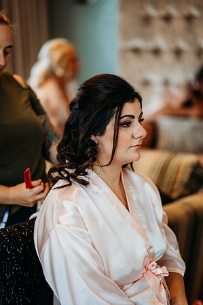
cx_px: 102
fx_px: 721
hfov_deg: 16.0
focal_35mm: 85
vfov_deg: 23.9
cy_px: 152
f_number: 1.8
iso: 320
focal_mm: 85
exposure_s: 1/200
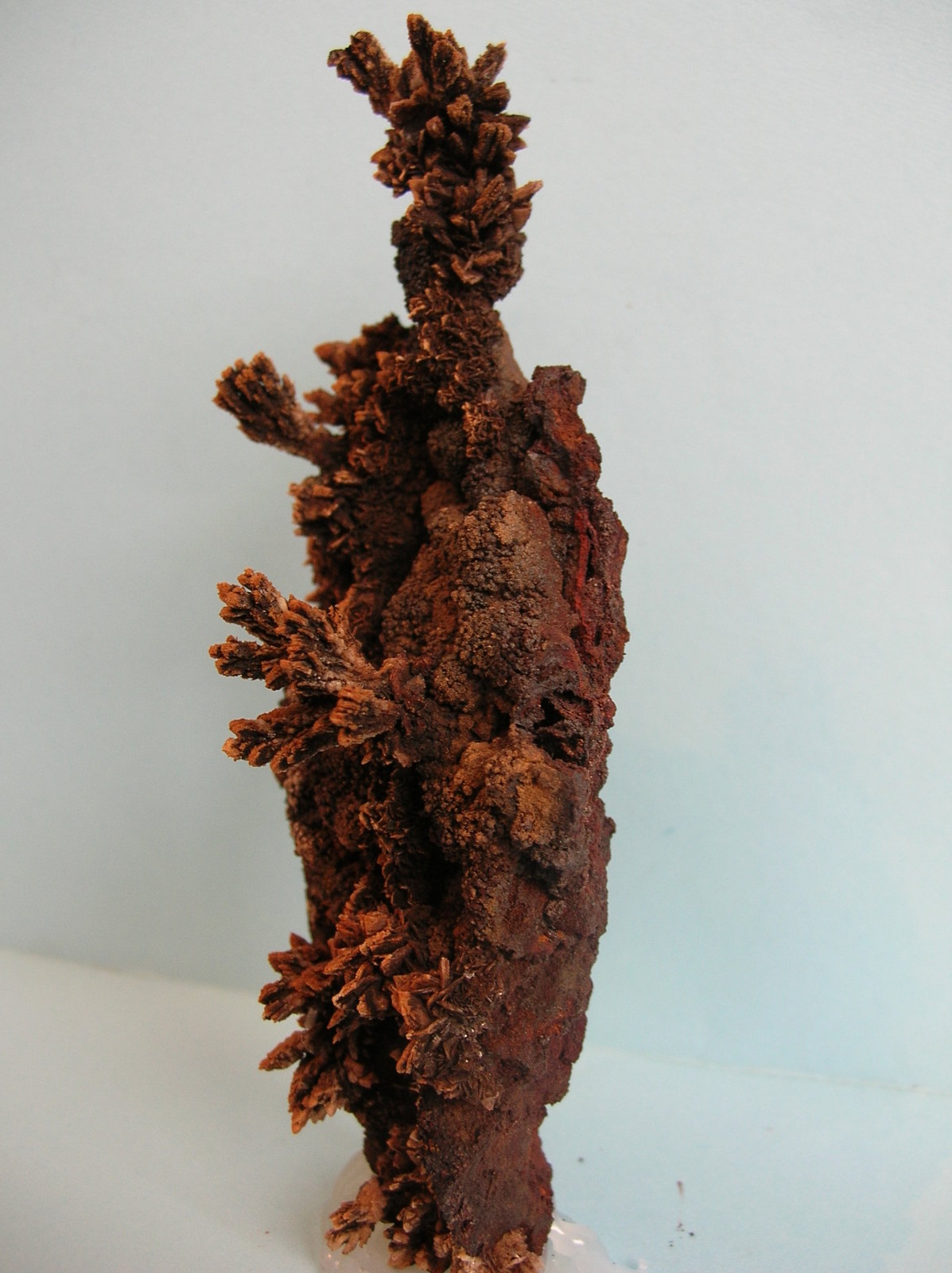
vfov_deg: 51.4
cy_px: 636
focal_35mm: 36
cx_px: 476
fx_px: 1322
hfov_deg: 39.6
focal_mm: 6
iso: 50
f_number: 2.7
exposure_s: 1/6.9
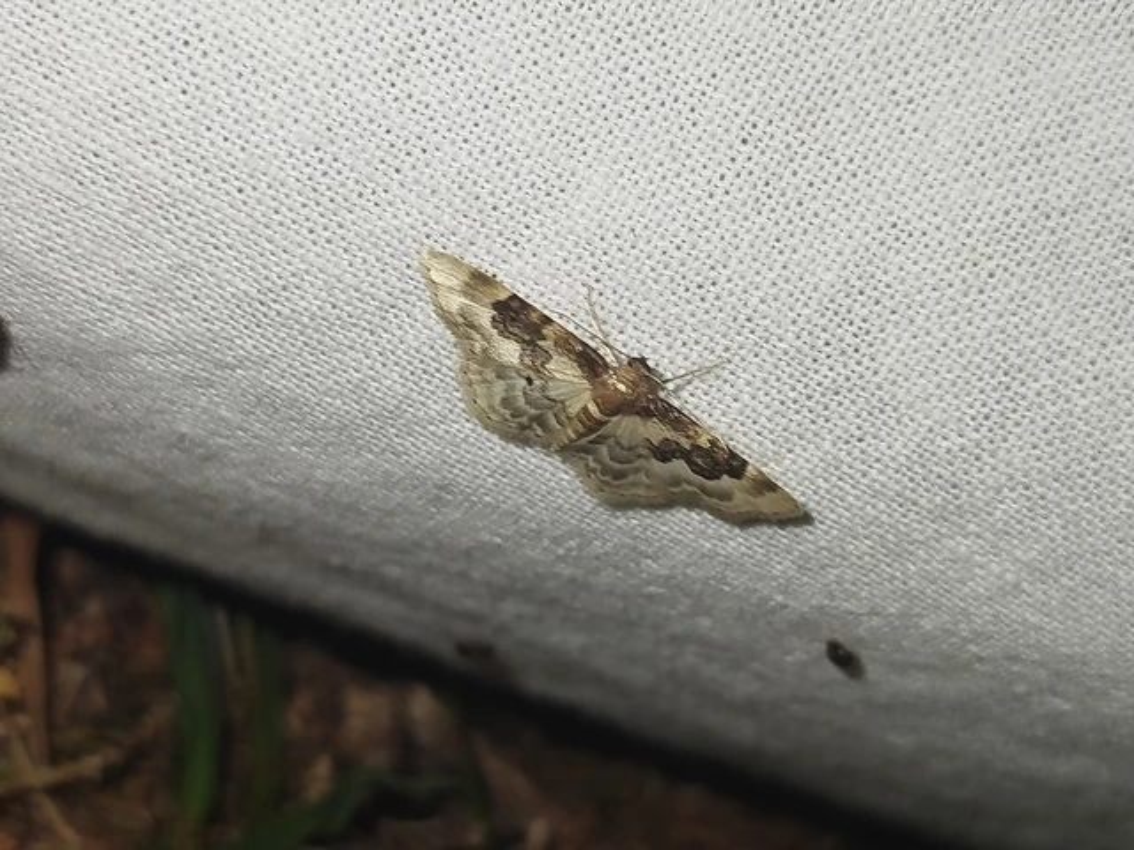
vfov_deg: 20.4
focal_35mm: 72
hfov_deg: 27.0
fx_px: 2359
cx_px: 567
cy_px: 425
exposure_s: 1/50
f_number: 1.7
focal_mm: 5.31
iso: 80
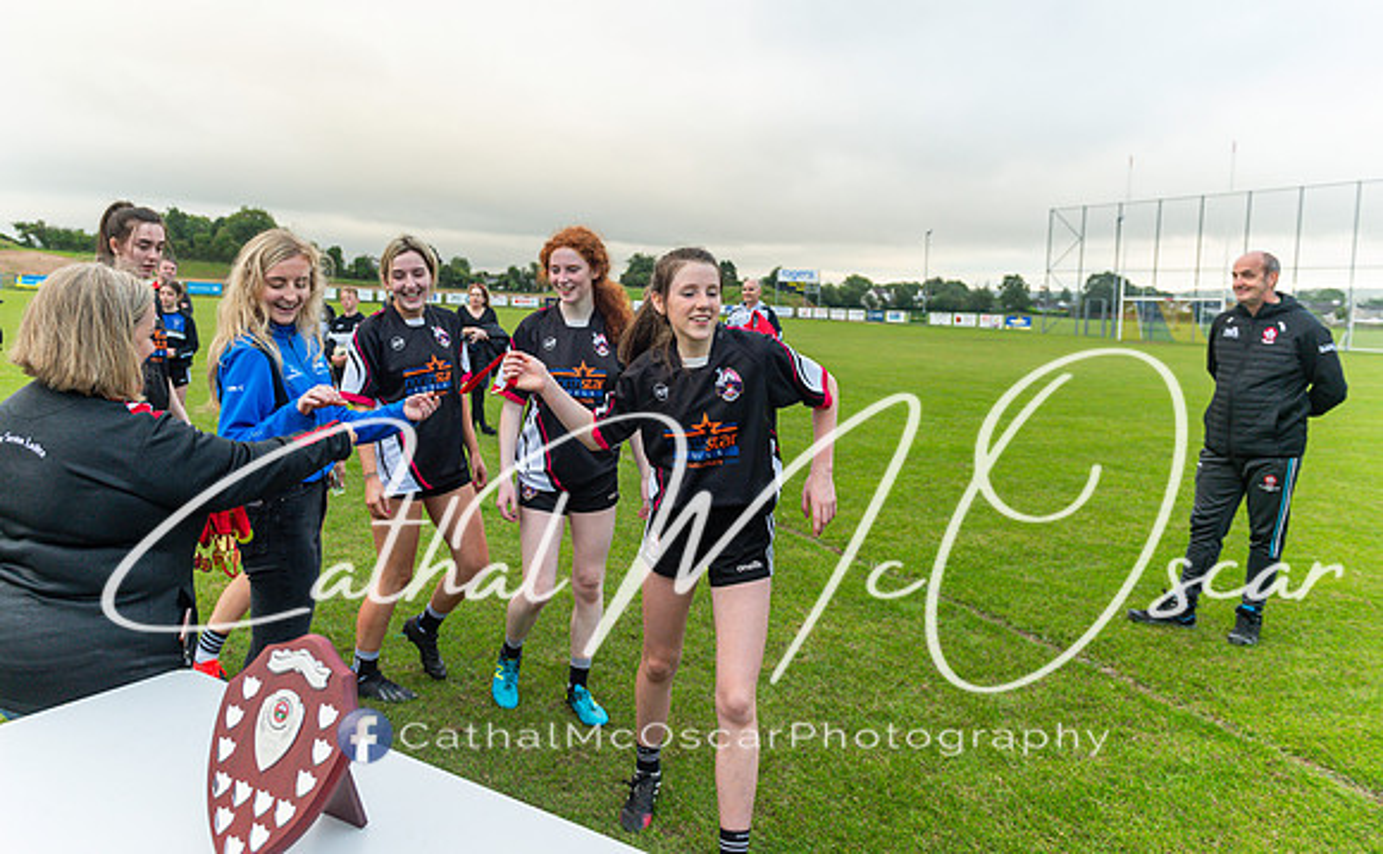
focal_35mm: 26
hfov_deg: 69.6
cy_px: 365
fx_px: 993
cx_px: 645
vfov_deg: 46.4
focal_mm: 24
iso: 1000
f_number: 2.8
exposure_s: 1/250
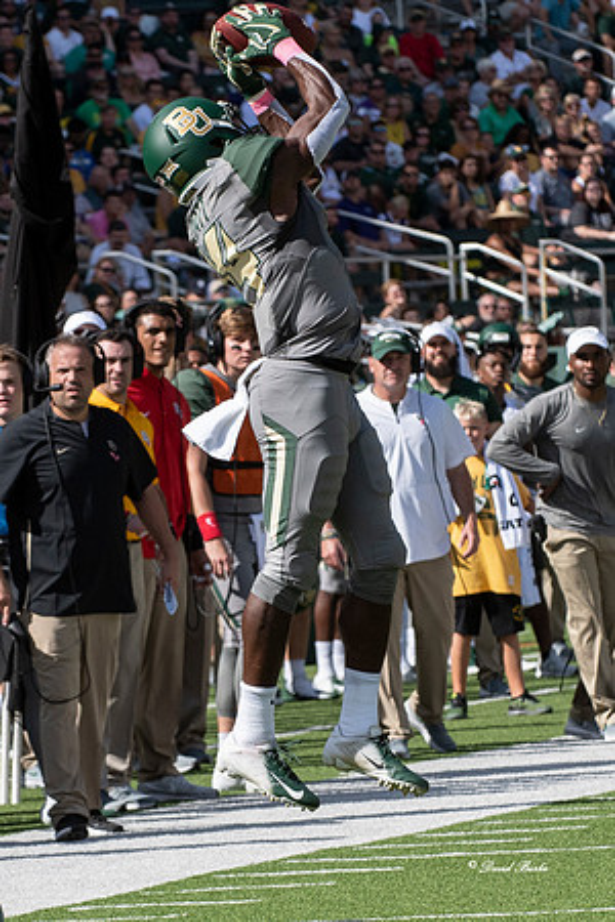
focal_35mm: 415
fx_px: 10631
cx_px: 250
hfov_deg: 3.3
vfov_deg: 5.0
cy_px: 607
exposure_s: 1/1600
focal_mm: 140
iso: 360
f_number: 6.3
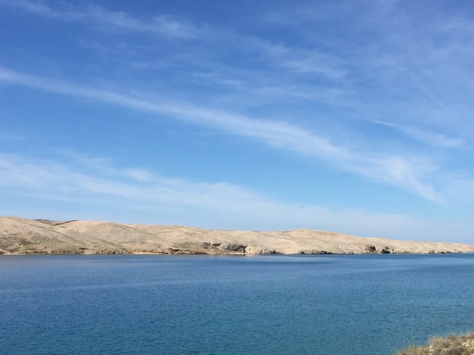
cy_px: 255
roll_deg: -0.9
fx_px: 725
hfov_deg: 36.1
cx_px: 276
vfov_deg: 27.2
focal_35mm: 53
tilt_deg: -0.4
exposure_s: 1/2825
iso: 32
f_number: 2.2
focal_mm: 4.15
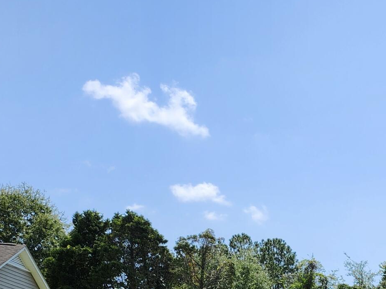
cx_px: 543
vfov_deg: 17.5
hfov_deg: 22.6
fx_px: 825
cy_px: 460
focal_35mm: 74
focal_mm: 5.54
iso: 25
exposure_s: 1/1714
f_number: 1.8
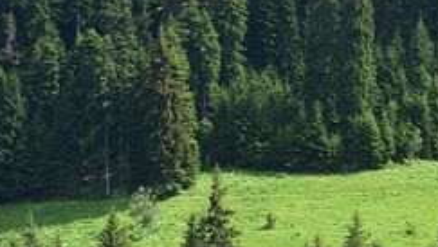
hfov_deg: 7.7
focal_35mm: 280
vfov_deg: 4.3
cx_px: 351
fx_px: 3254
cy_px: 385
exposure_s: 1/125
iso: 200
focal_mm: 50
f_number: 11
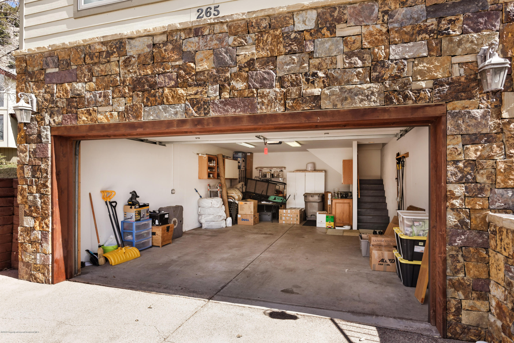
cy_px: 172
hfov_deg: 84.0
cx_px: 257
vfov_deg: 62.0
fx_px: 286
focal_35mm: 20
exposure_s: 1/60
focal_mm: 20
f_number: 7.1
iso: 640
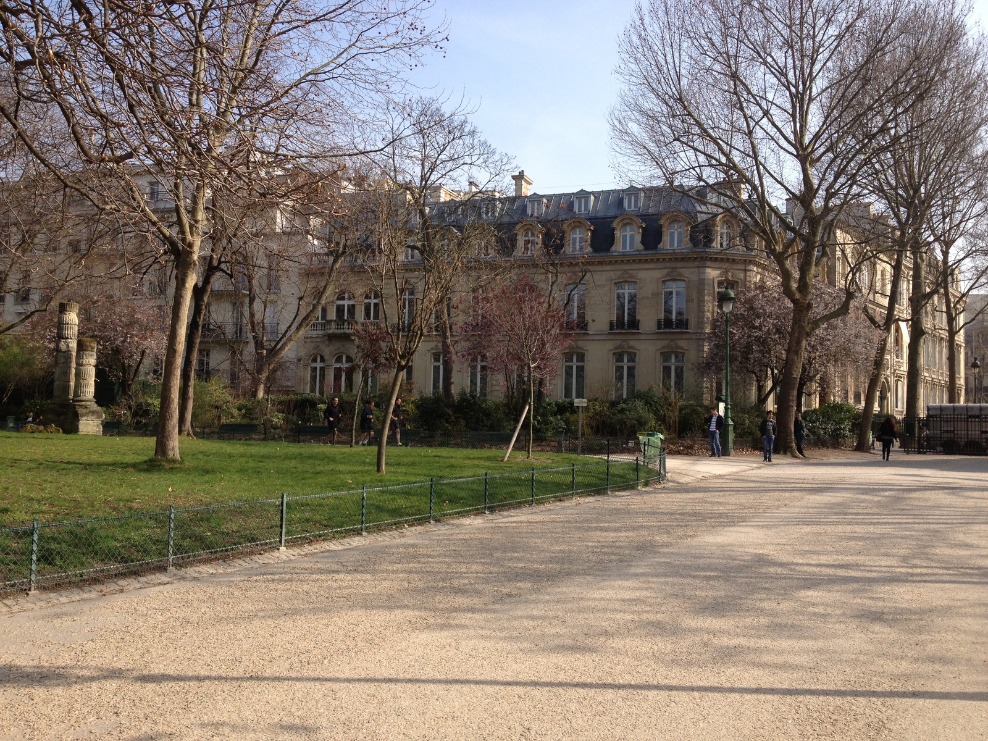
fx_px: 999
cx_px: 494
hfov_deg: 52.6
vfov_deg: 40.7
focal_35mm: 35
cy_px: 370
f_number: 2.4
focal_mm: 4.28
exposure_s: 1/1022
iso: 50
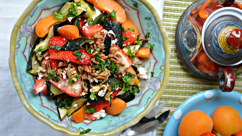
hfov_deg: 29.5
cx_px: 121
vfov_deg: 16.9
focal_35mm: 72
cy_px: 60
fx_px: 459
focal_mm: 45
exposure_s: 1/15
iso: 200
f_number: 5
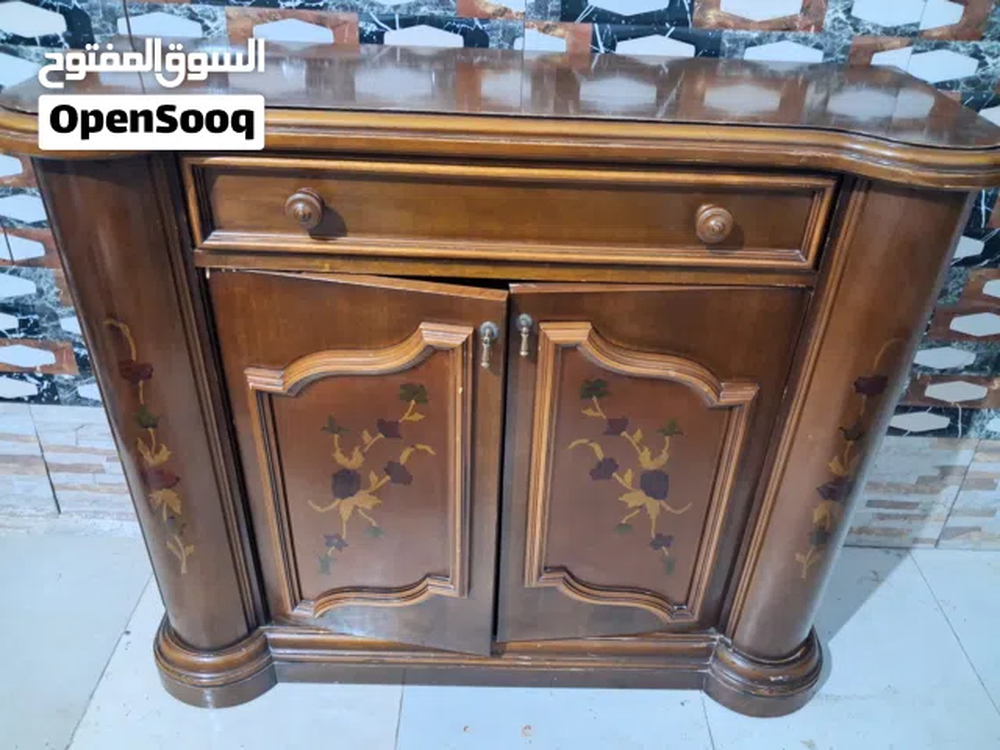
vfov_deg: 51.4
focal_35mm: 27
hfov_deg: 65.3
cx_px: 500
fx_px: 780
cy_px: 375
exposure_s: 1/10
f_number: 1.8
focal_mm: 4
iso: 1600
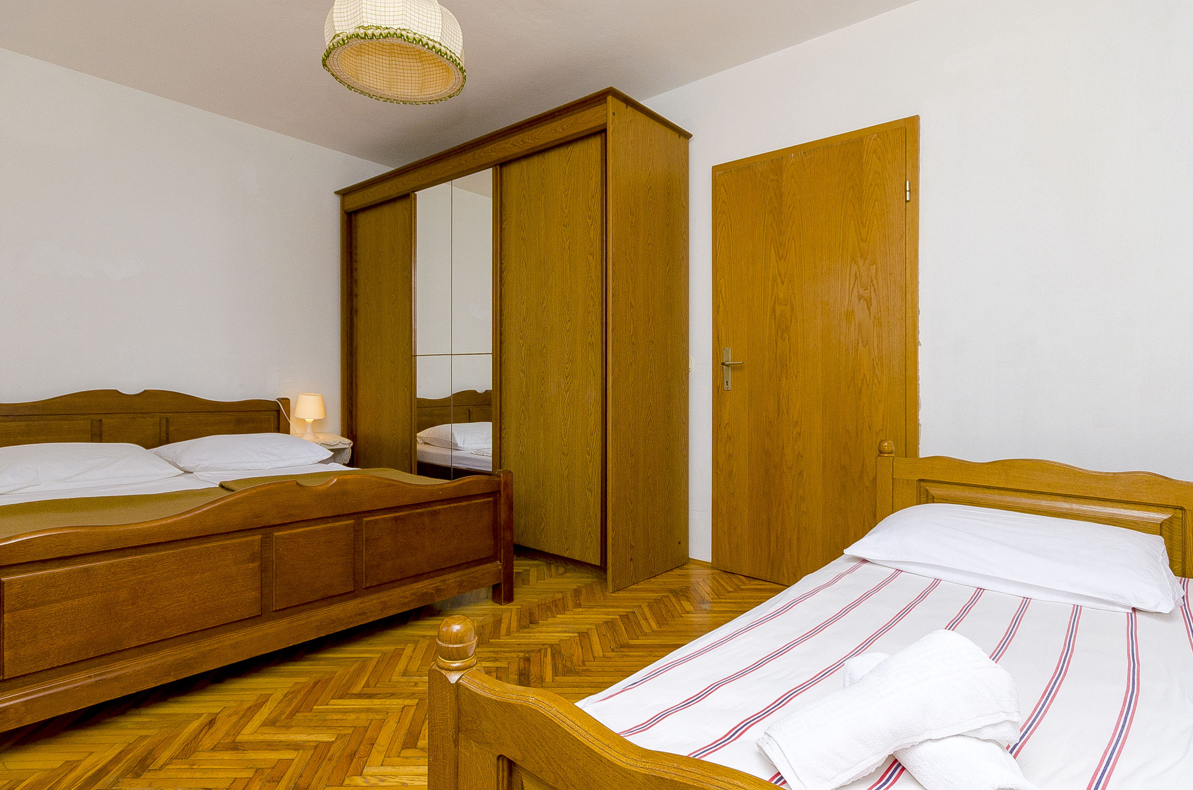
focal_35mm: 18
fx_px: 595
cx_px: 557
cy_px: 395
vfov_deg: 67.2
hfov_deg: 90.0
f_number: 8
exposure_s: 1/200
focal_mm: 10
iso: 200
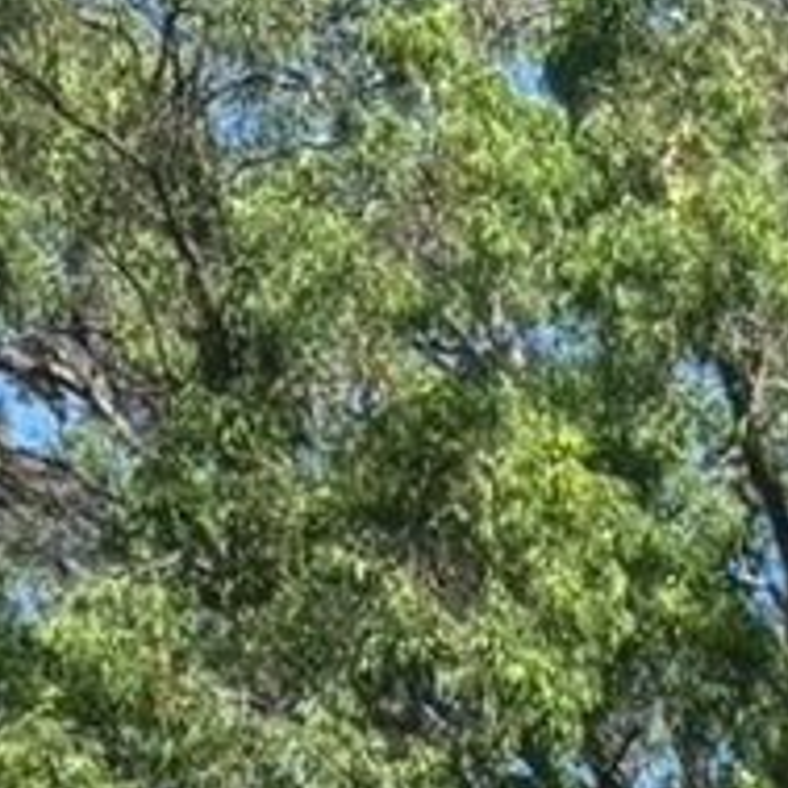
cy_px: 3832
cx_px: 1930
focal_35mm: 234
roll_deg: -4.6
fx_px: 6027
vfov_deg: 5.7
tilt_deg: -5.9
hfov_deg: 7.0
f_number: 1.6
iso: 50
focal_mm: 5.96
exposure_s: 1/1667
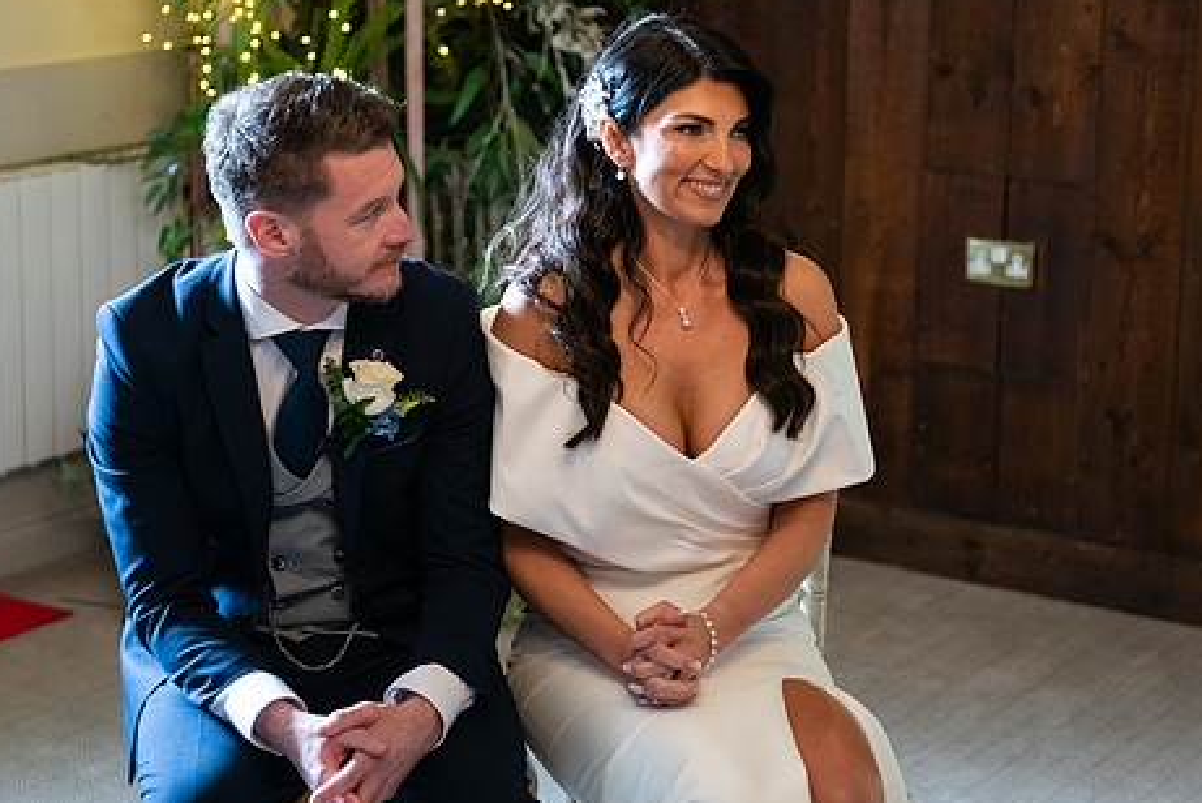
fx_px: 2773
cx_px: 600
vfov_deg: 16.5
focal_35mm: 83
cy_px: 345
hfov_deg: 24.5
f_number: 3.5
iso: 1250
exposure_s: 1/160
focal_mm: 66
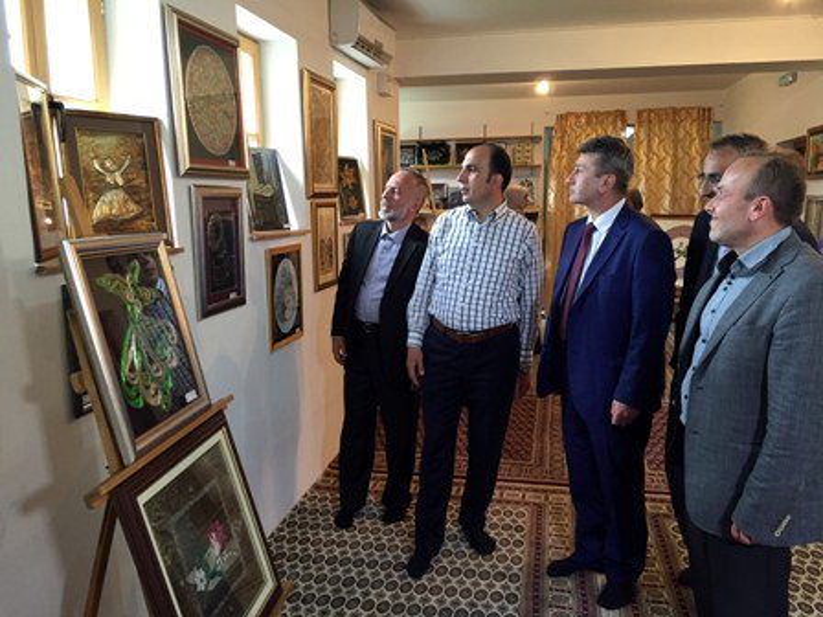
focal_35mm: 29
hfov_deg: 61.7
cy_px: 308
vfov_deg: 48.2
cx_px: 412
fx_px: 689
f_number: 2.2
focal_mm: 4.15
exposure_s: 1/33
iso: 160
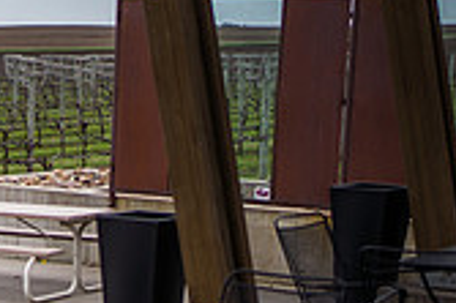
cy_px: 415
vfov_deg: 10.7
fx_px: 1582
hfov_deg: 15.4
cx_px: -186
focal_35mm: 125
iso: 125
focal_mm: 35
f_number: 1.8
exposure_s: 1/2500
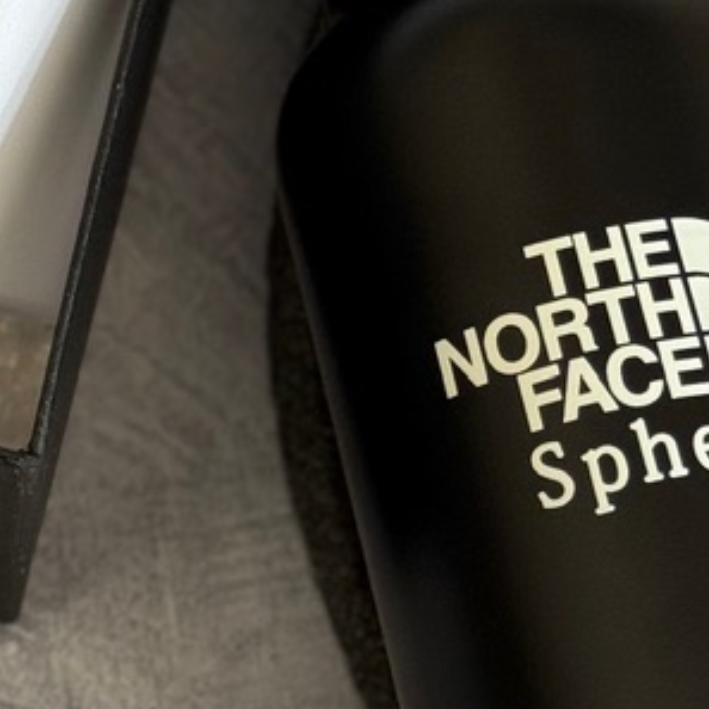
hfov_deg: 9.5
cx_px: 21
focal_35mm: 183
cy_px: -26
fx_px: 4241
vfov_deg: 9.5
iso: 50
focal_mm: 6.76
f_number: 1.78
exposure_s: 1/121
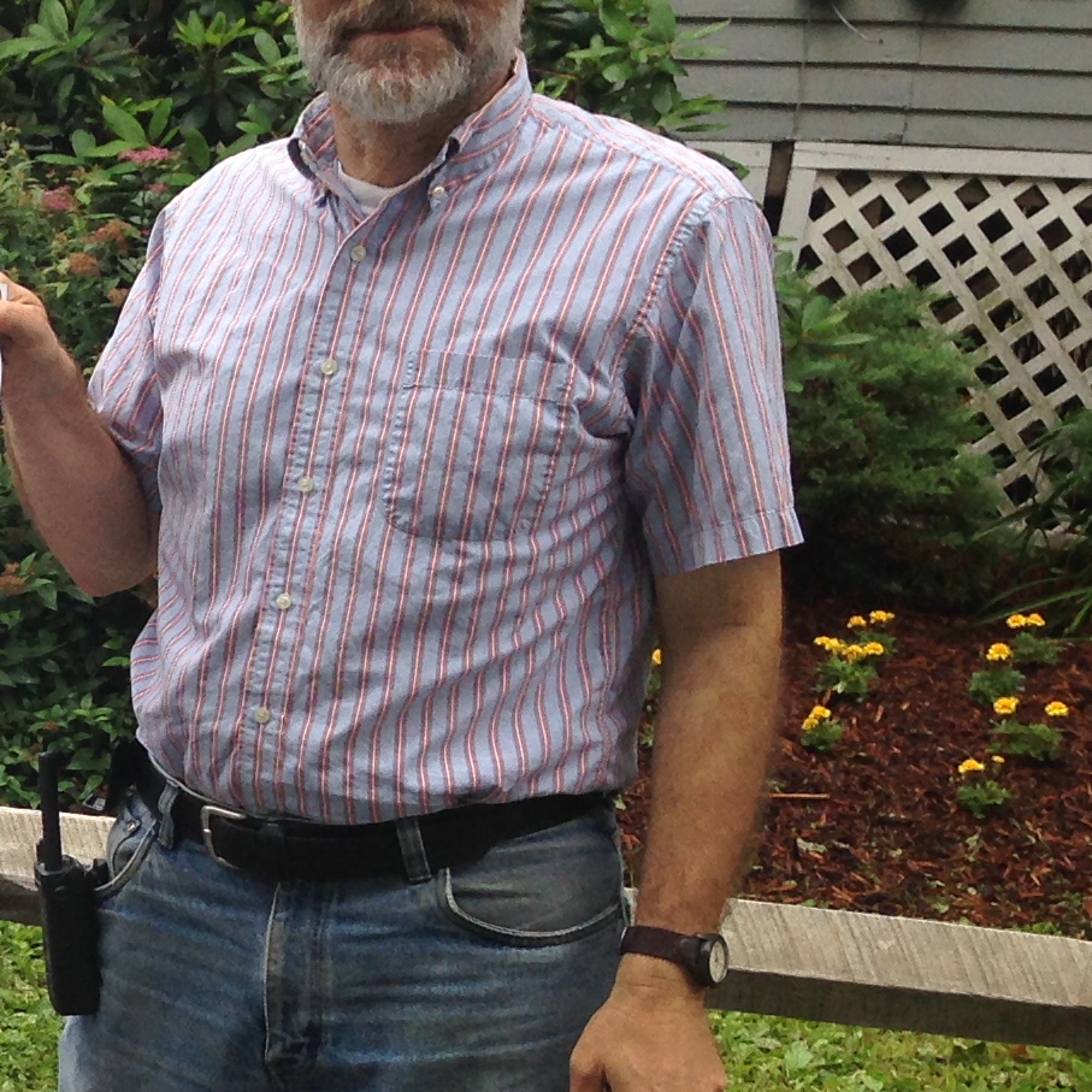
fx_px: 3747
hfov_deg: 14.9
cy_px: 889
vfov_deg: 16.4
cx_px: -732
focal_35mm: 105
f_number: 2.4
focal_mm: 4.12
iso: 50
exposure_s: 1/249
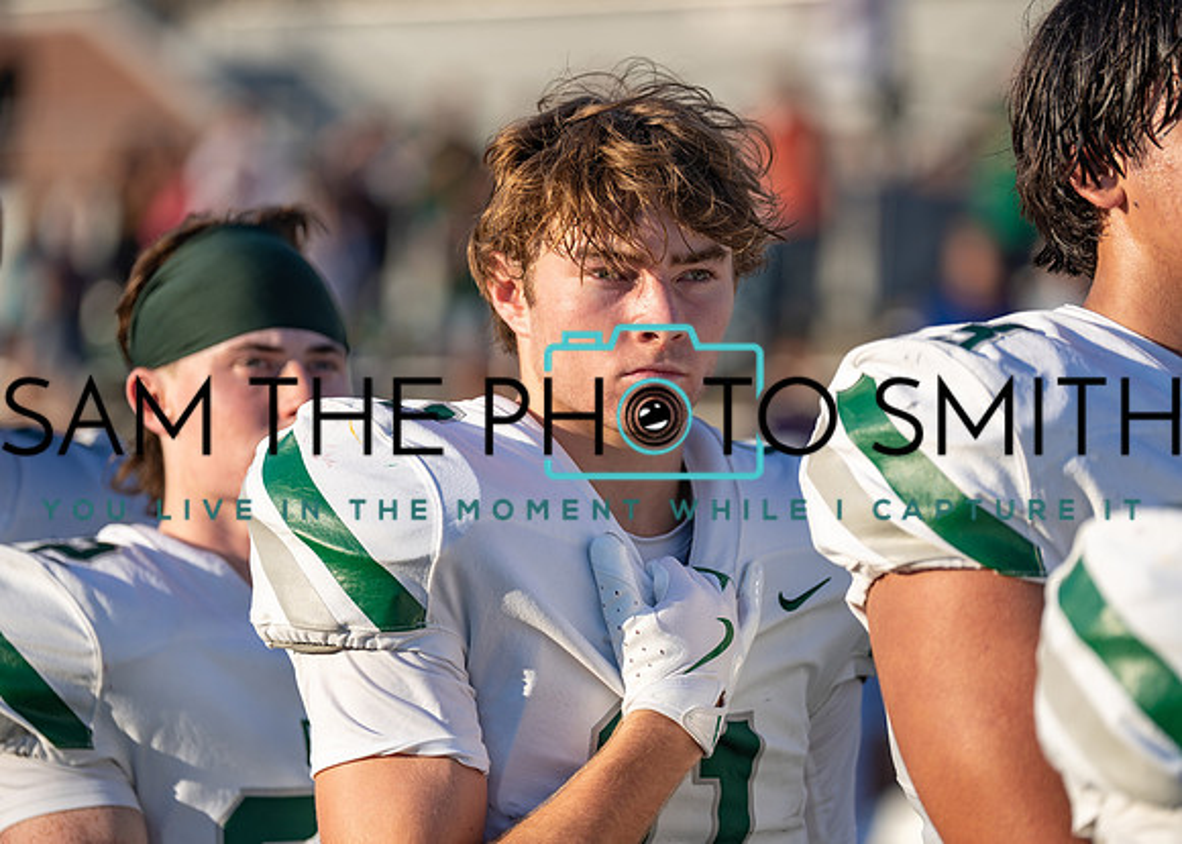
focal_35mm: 160
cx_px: 591
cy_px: 422
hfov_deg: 12.5
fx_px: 5381
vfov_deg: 9.0
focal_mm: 153
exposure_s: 1/1600
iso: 100
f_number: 2.8
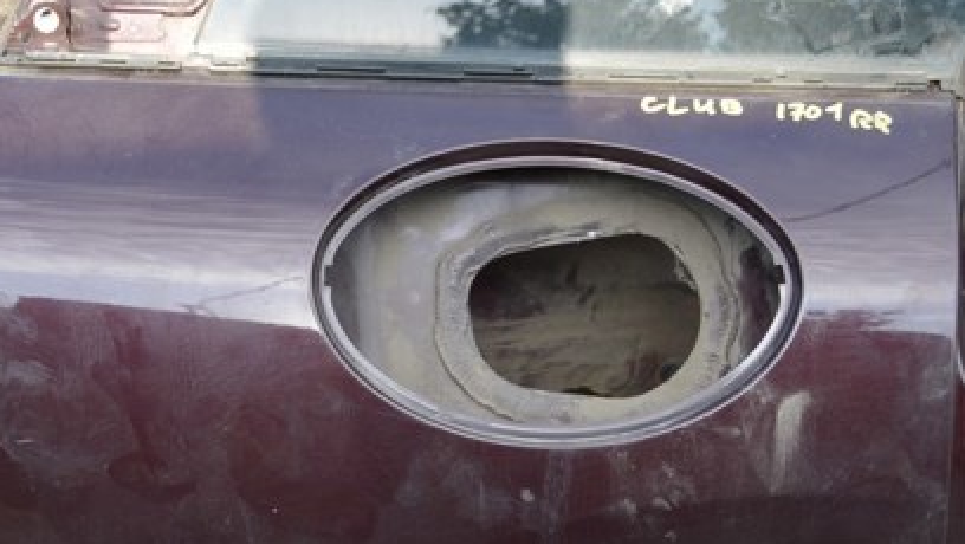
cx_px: 435
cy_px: 375
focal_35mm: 64
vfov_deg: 18.8
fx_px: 1638
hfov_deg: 32.8
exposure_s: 1/125
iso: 125
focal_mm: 26
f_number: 5.6
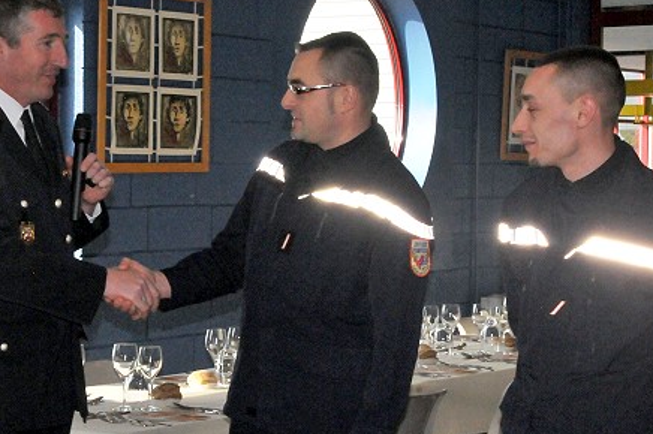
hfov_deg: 19.3
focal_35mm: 106
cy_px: 194
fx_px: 1921
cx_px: 259
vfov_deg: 12.9
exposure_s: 1/250
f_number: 22
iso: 3200
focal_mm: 44
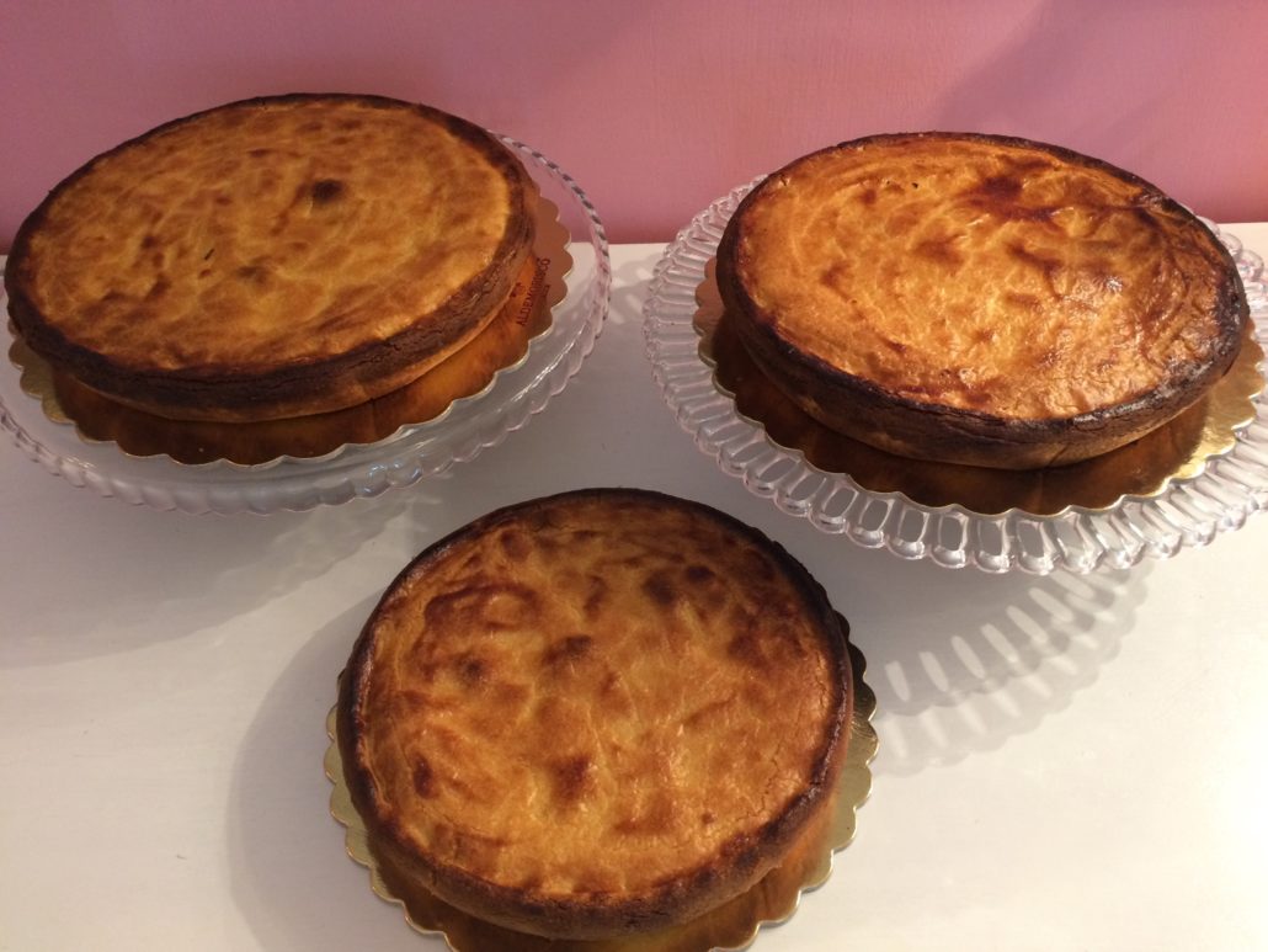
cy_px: 476
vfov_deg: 48.2
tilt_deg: -46.4
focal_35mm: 29
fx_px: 1063
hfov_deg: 61.6
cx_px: 634
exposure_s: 1/33
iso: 200
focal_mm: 4.15
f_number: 2.2
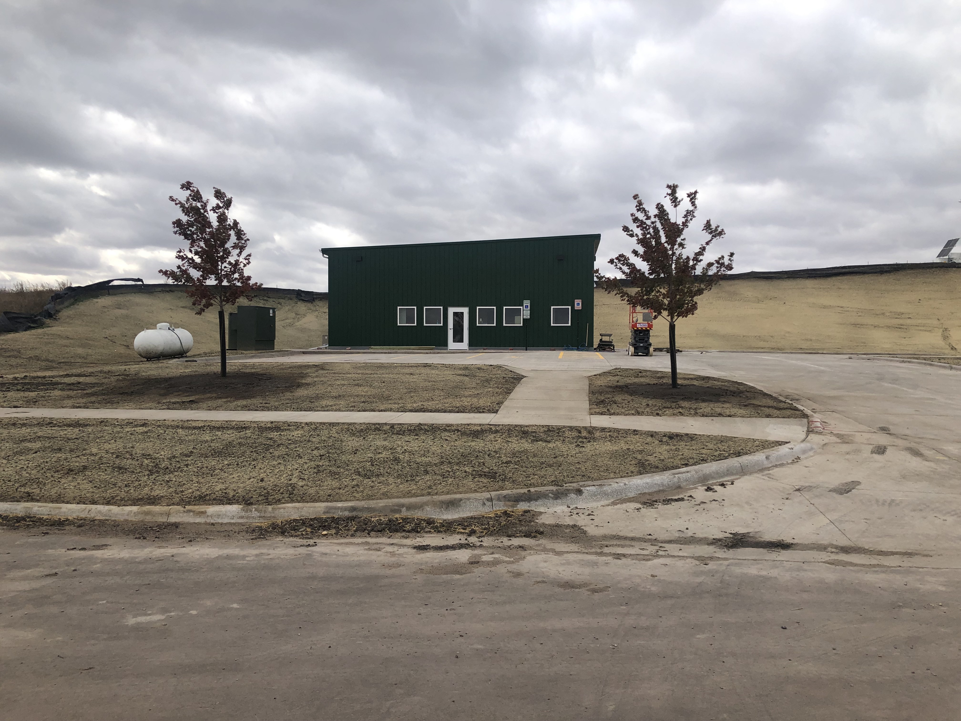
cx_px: 480
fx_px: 777
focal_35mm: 28
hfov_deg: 63.4
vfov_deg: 49.7
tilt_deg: -0.7
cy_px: 360
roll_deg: -0.5
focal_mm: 4
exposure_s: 1/1567
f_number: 1.8
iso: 20
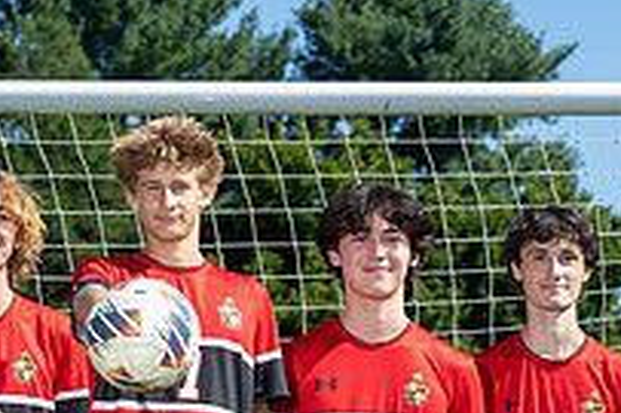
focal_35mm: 210
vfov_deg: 6.5
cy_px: 573
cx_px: 135
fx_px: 3619
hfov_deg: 9.8
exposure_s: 1/200
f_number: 5.6
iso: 100
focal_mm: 70
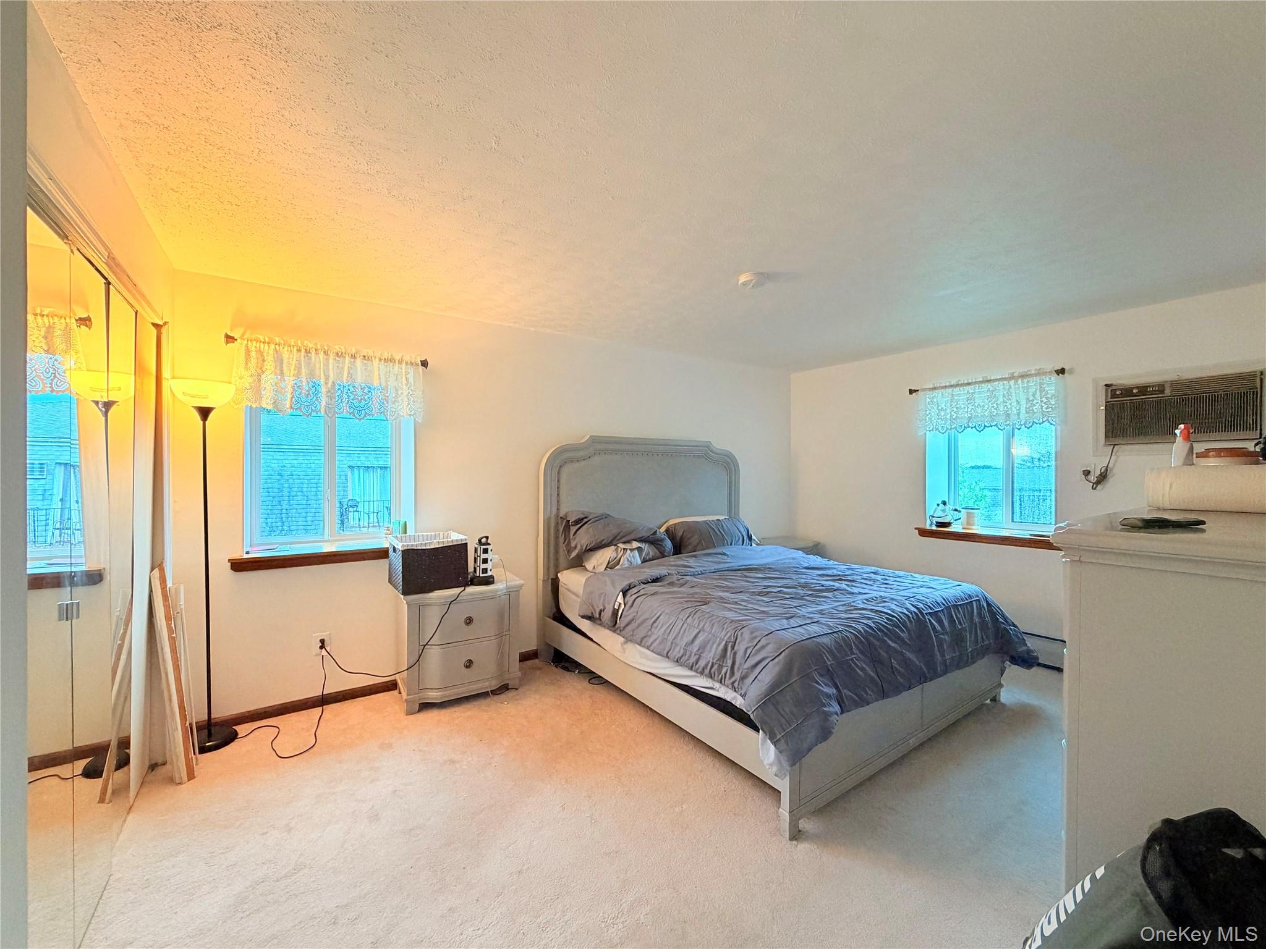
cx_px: 633
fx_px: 512
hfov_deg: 102.1
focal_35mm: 14
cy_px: 474
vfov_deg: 85.7
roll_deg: +0.5
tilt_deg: +0.0
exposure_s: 1/60
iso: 200
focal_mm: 2.22
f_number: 2.2
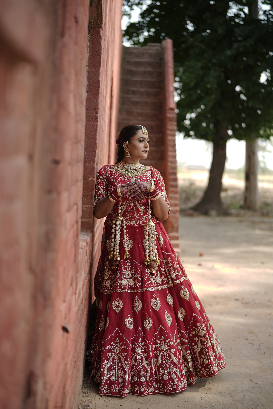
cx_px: 136
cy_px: 204
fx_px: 569
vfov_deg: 39.6
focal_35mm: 50
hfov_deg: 27.0
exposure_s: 1/1000
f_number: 1.4
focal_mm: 50
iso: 80
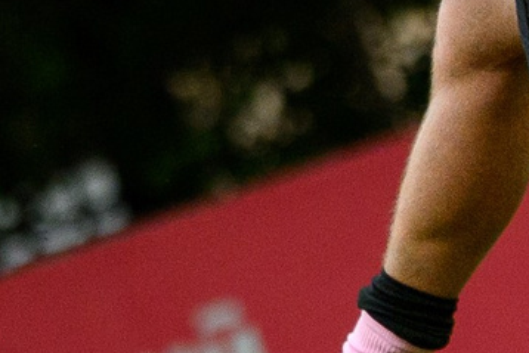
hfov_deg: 1.0
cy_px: -172
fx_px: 28885
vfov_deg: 0.7
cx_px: -25
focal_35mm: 1965
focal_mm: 185
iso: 640
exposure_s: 1/3200
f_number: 4
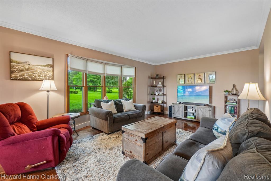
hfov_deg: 100.4
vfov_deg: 77.3
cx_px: 136
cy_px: 90
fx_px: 113
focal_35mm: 15
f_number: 8
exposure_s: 1/3.33
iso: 400
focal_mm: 10
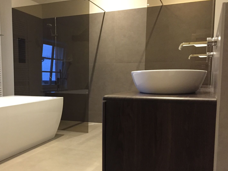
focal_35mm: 39
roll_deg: -0.4
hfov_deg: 47.2
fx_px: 257
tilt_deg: -5.6
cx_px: 77
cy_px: 105
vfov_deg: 36.6
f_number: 2.2
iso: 320
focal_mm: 4.15
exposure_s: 1/17
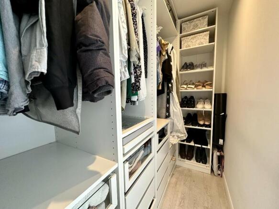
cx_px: 140
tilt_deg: -5.9
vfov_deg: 85.7
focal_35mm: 14
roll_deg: +0.5
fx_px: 113
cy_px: 104
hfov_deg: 102.1
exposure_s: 1/99
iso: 160
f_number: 2.2
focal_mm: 2.22
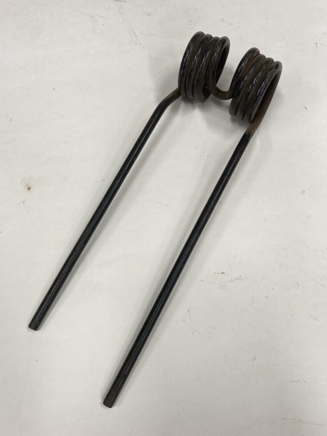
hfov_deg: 48.2
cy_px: 223
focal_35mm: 29
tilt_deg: -68.9
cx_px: 160
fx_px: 365
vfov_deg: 61.6
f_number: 1.8
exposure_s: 1/50
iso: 40
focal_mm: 3.99
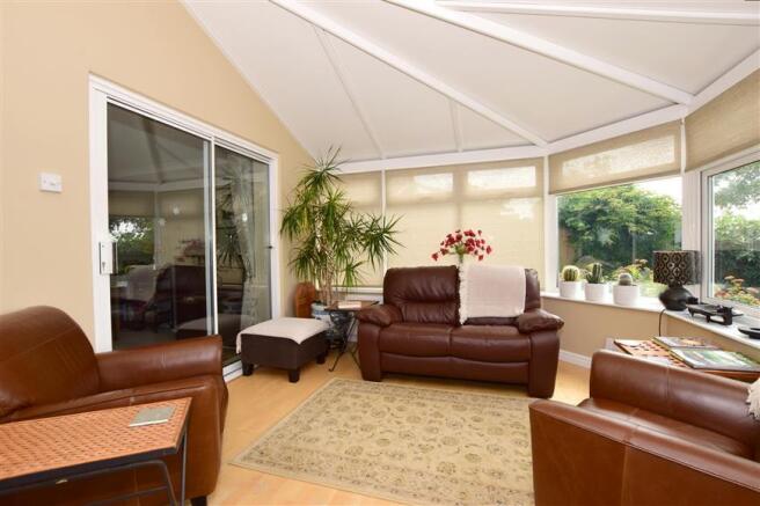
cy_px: 253
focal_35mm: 15
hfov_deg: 100.4
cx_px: 380
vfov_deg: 77.3
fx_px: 317
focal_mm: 10
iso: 400
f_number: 10
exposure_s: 1/60
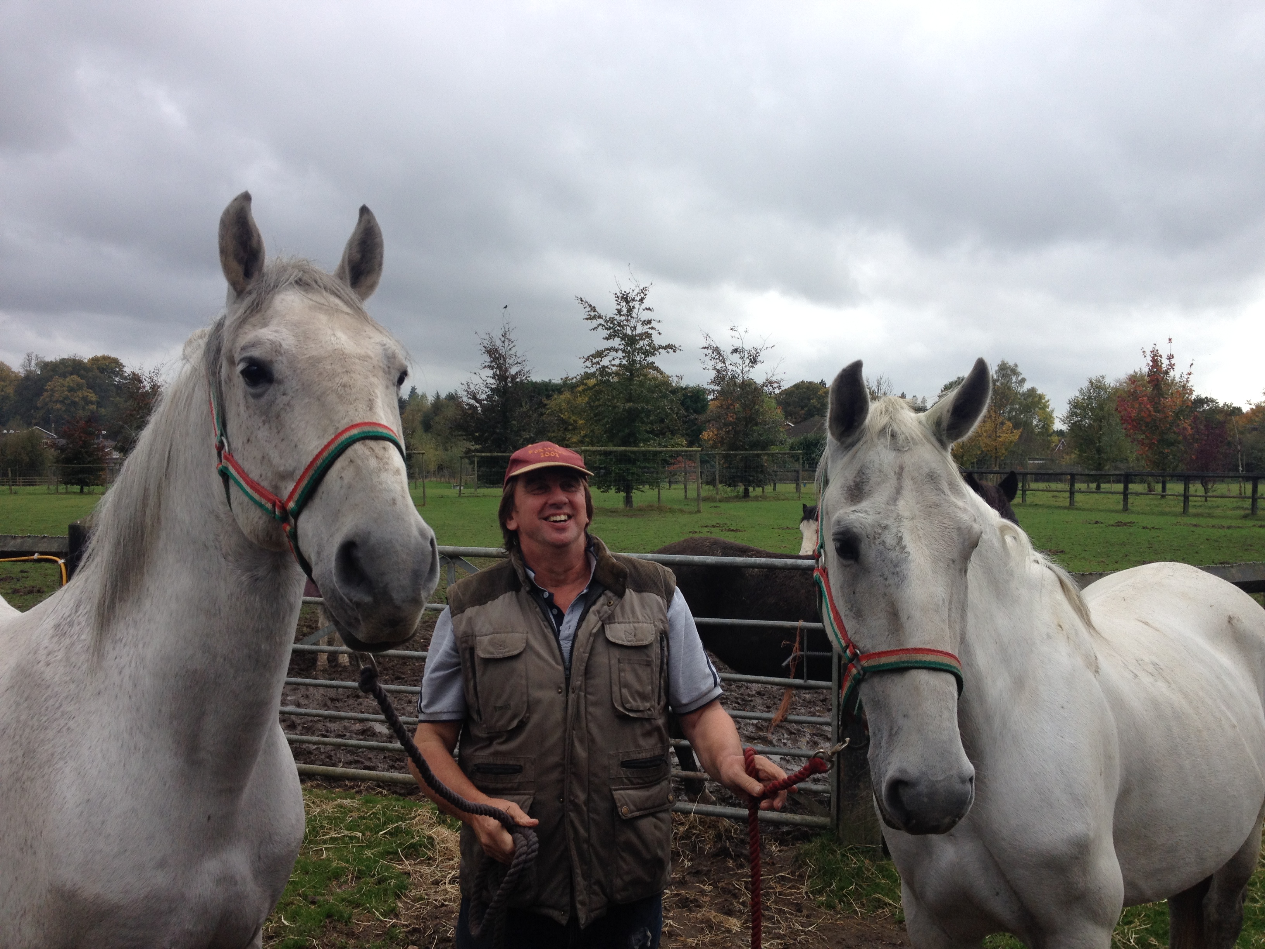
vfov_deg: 40.7
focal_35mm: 35
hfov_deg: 52.6
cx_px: 632
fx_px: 1279
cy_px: 474
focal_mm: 4.28
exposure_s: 1/336
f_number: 2.4
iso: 50
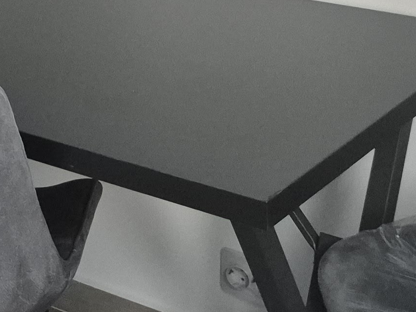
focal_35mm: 108
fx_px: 1298
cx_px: -411
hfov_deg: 14.9
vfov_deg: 12.6
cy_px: -225
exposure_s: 1/100
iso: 1250
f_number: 1.8
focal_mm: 5.4
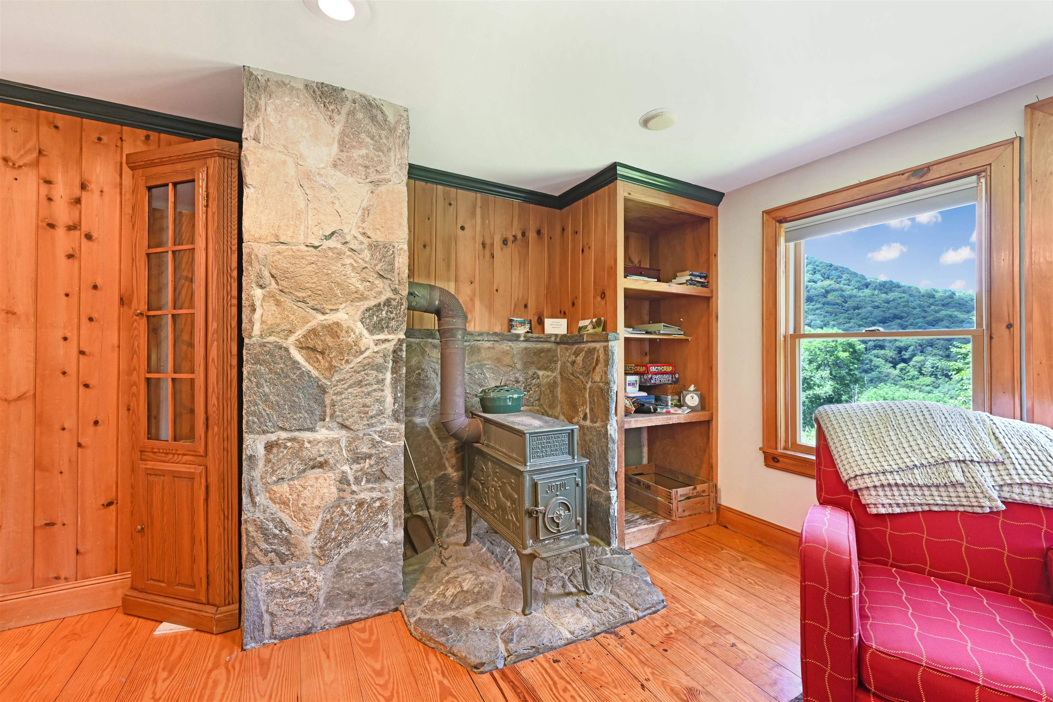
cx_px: 526
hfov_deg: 104.3
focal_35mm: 14
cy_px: 351
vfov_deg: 81.2
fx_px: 409
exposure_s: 1/8
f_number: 8
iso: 1000
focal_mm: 14
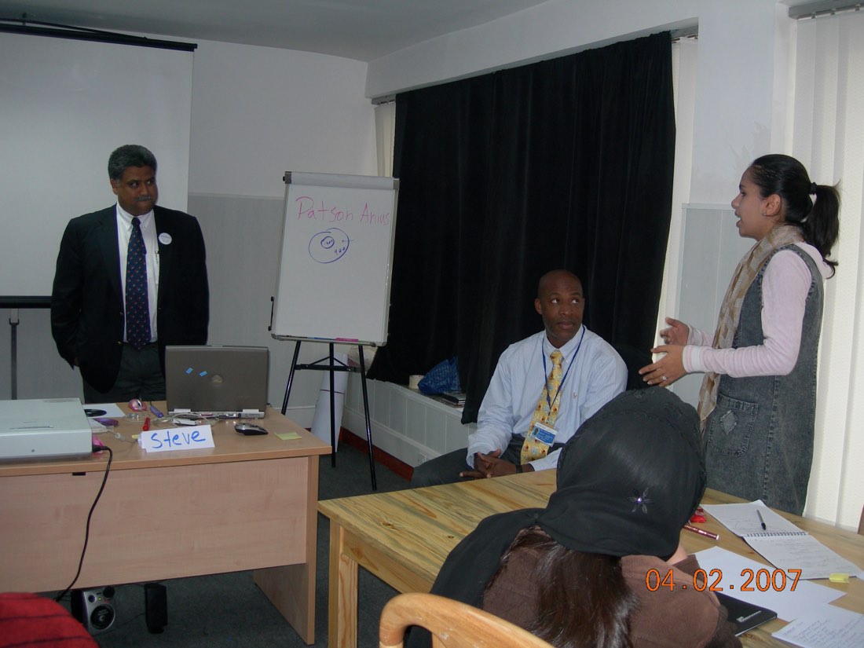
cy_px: 324
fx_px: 948
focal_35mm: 38
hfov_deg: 49.0
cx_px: 432
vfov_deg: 37.7
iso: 108
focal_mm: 7.8
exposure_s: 1/60.1
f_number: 2.8
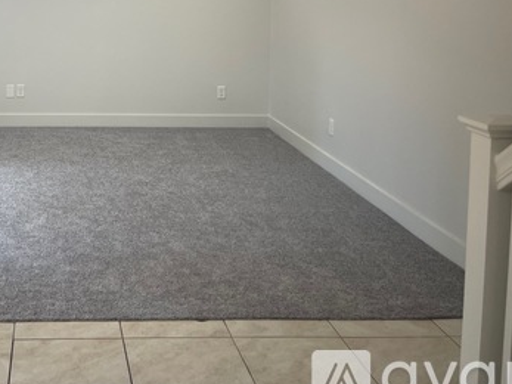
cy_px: 40
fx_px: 710
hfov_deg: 37.3
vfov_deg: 29.1
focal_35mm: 48
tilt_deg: -5.6
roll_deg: -0.2
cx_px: 58
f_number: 1.6
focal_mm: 5.1
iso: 100
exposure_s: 1/120
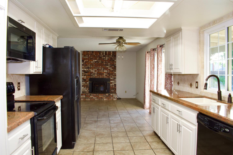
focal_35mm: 27
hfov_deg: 67.4
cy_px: 78
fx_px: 175
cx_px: 116
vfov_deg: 47.9
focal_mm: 18
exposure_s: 1/13
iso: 1600
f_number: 20
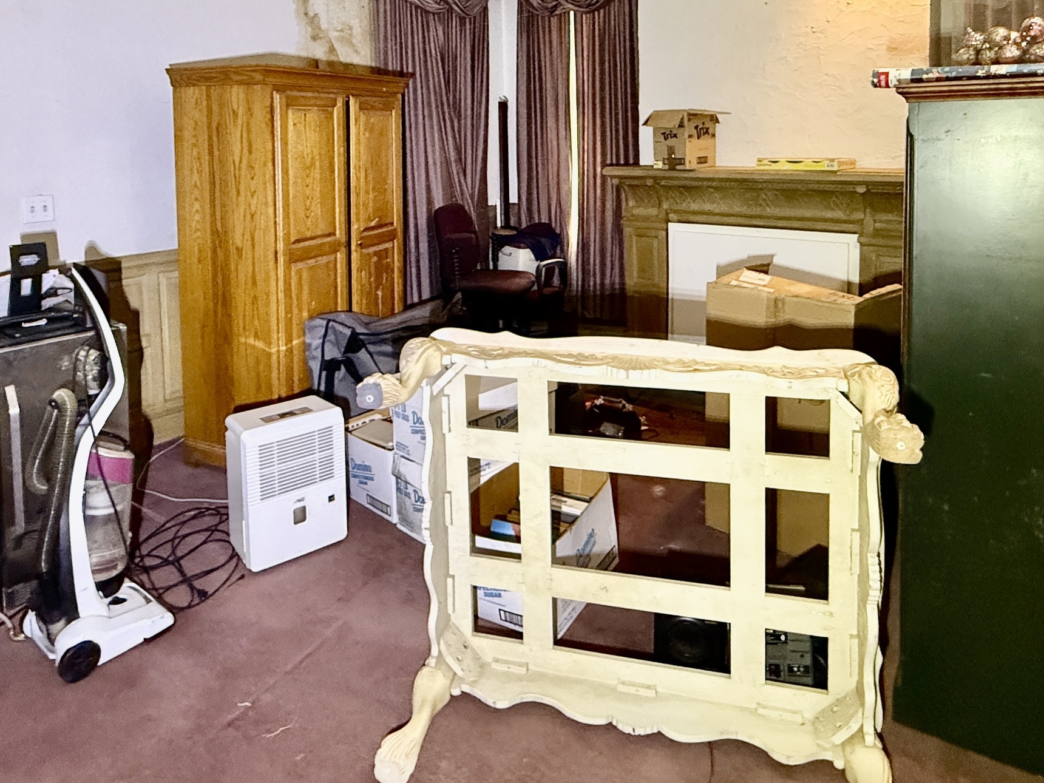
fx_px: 754
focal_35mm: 25
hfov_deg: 69.4
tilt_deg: -4.4
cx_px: 534
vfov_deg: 52.1
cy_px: 182
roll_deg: +1.0
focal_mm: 2.22
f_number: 2.2
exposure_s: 1/60
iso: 800
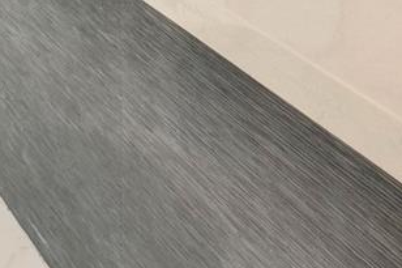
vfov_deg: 13.5
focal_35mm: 78
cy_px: -350
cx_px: 437
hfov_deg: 24.4
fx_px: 870
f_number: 8
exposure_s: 1/1250
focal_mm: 10
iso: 800
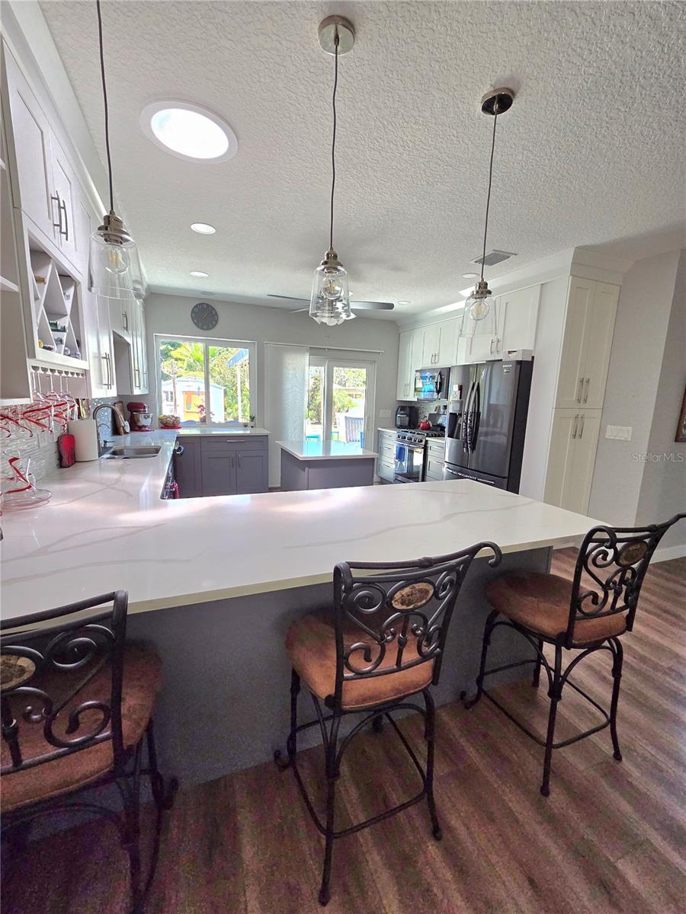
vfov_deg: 106.2
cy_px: 457
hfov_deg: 89.9
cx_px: 343
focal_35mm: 13
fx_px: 344
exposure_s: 1/120
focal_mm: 2.2
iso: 160
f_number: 2.2
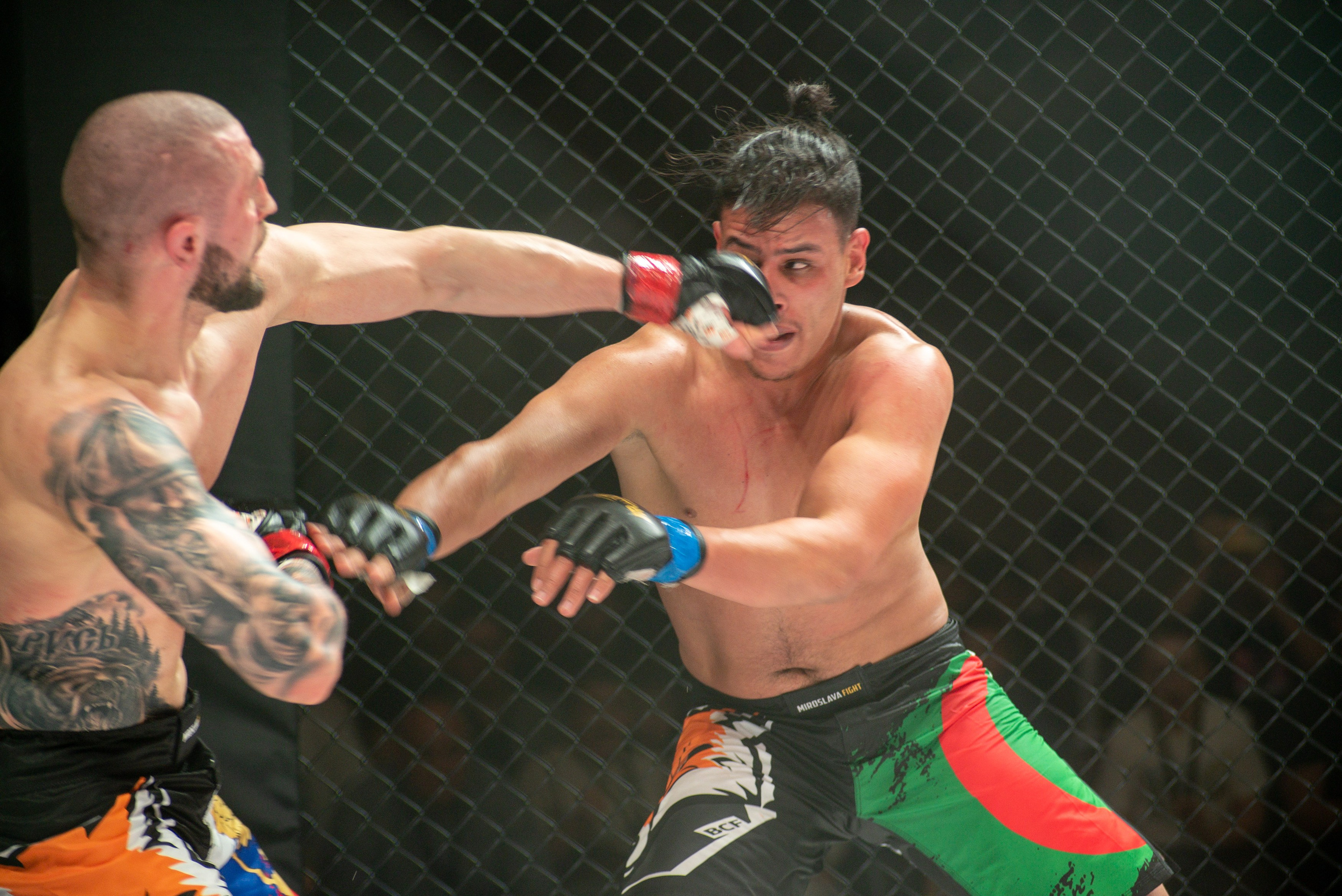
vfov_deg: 10.2
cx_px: 671
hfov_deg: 15.2
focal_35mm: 135
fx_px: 5034
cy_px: 448
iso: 1000
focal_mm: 135
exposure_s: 1/320
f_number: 4
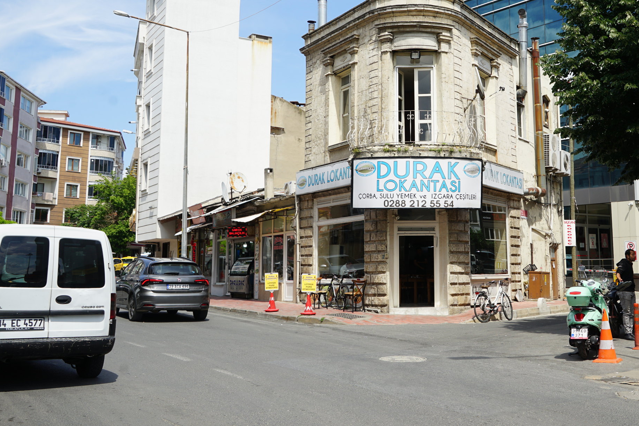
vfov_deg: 34.9
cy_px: 167
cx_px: 405
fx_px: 675
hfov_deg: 50.1
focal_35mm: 38
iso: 100
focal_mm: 29
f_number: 8
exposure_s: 1/200
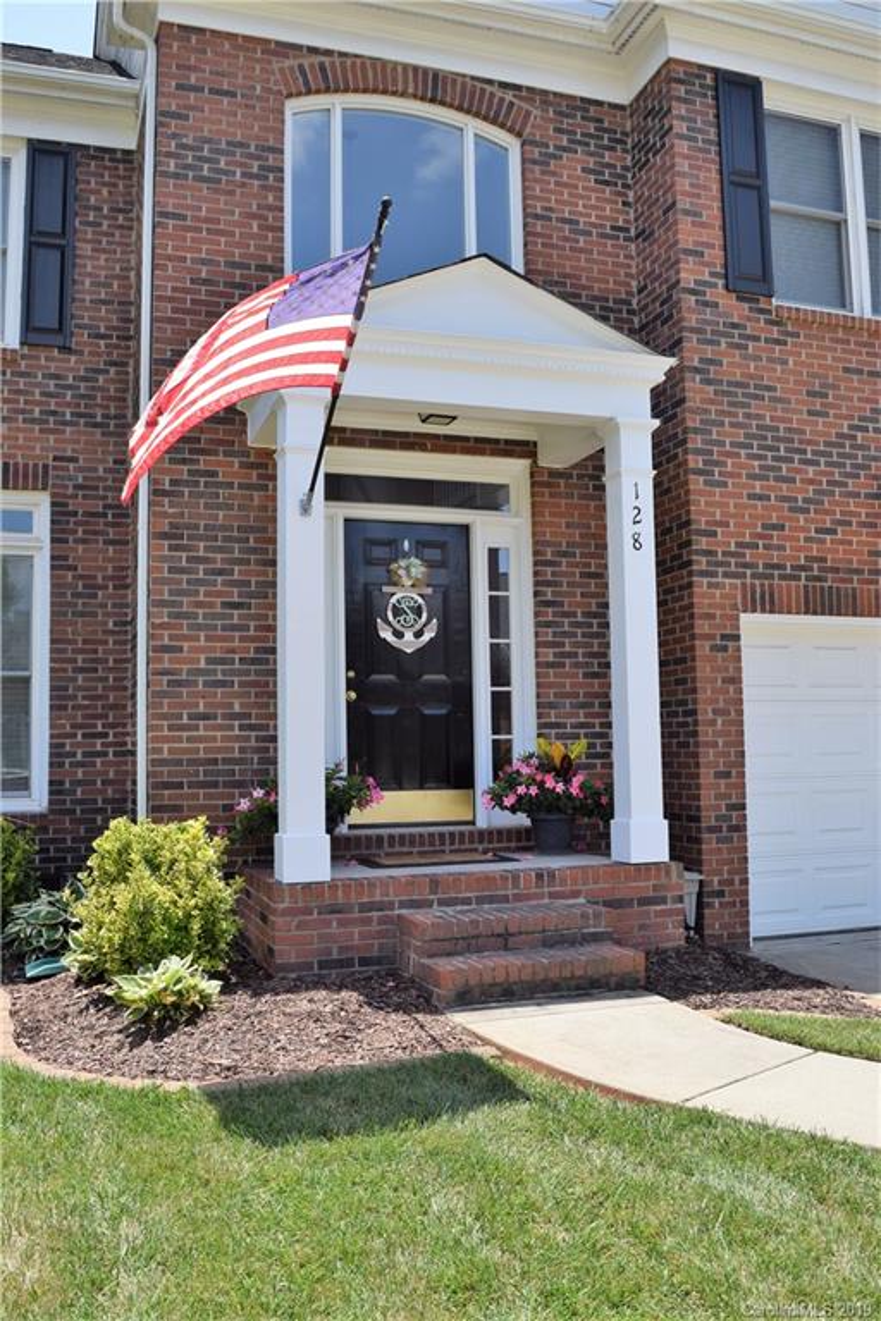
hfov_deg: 41.7
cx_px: 440
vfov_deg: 59.5
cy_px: 660
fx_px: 1156
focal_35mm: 32
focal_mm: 21
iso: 200
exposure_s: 1/320
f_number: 9
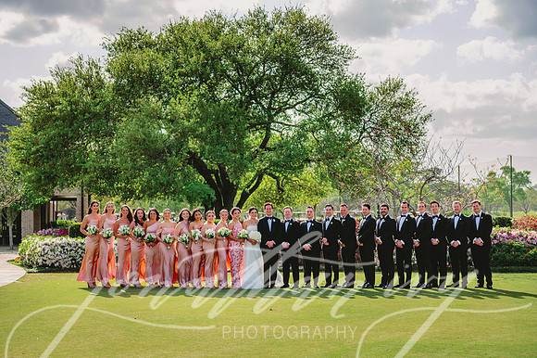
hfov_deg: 27.2
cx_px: 252
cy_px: 190
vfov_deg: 18.3
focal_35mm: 74
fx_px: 1108
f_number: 2.8
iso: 200
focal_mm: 70
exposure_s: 1/2500
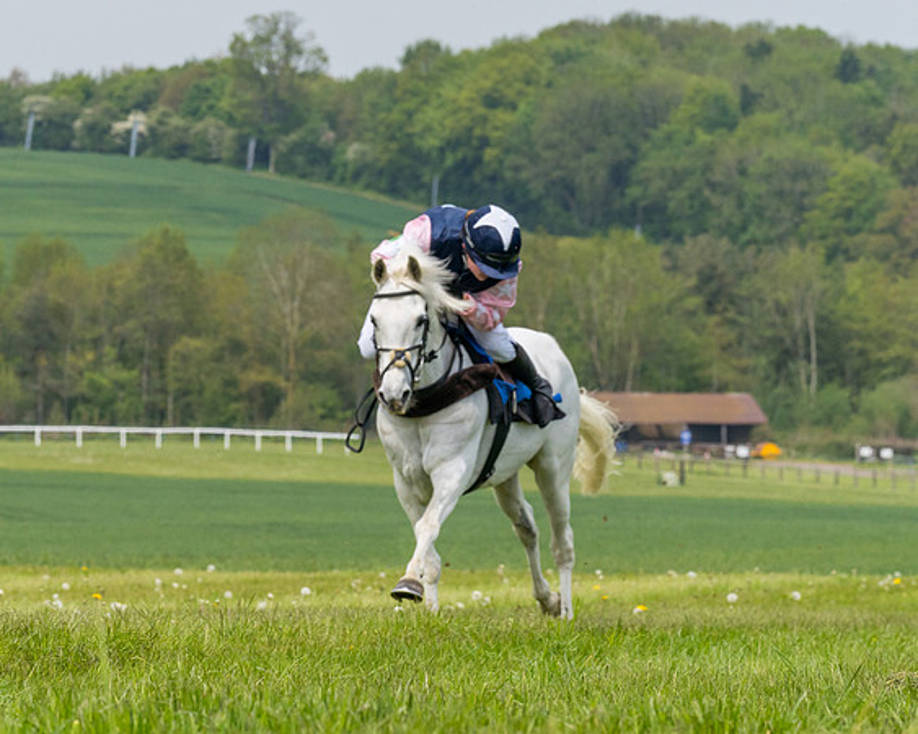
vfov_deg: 5.7
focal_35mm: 270
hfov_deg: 7.2
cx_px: 315
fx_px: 7335
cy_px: 139
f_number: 9
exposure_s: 1/2000
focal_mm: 135
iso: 400
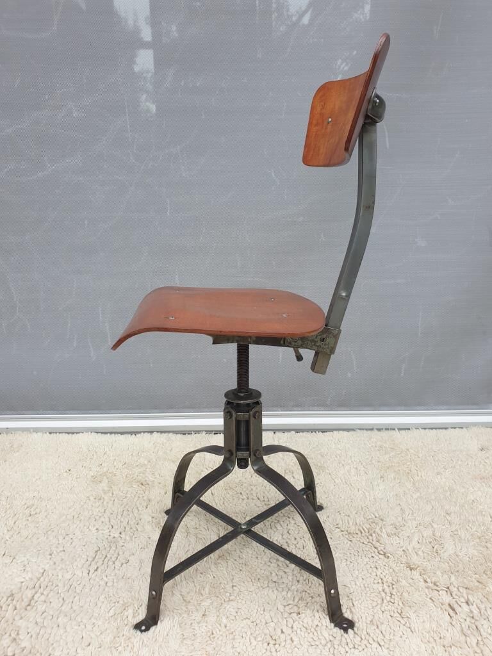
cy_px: 328
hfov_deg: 53.1
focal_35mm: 26
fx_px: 493
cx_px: 246
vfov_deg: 67.3
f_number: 2.4
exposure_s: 1/100
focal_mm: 4.3
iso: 64
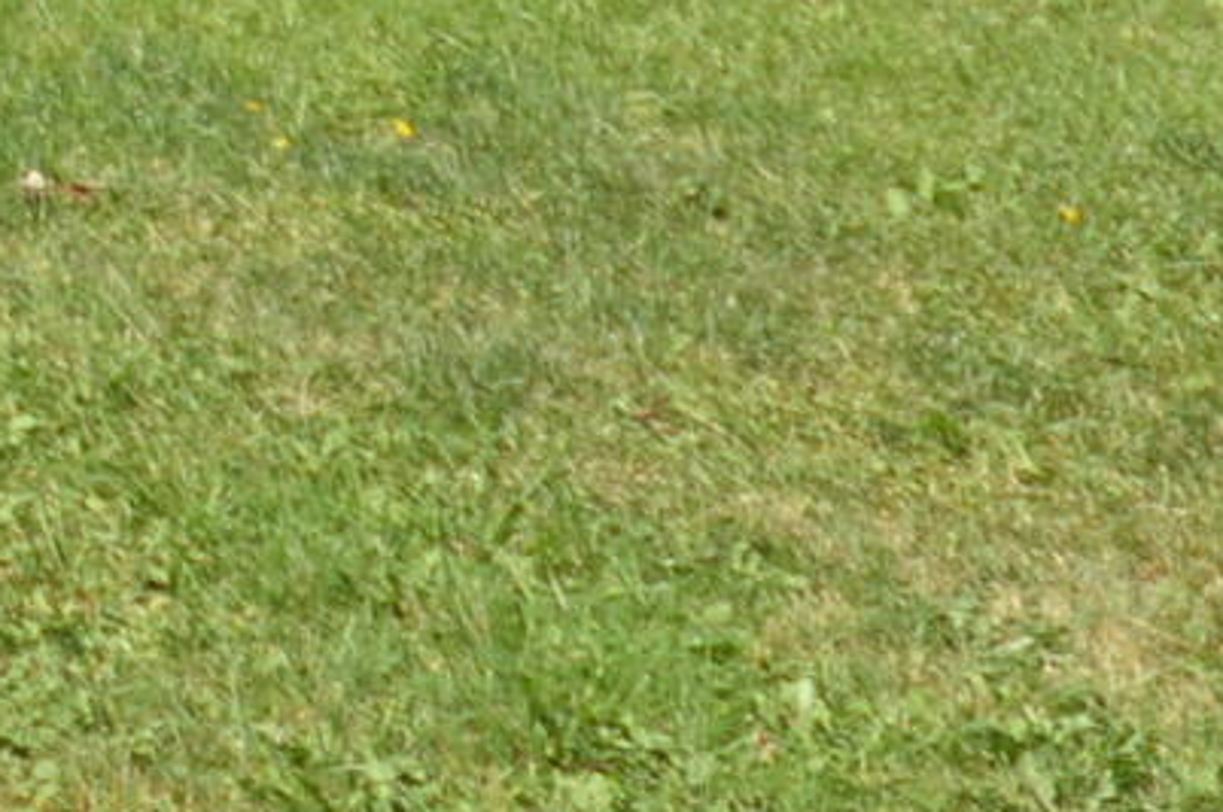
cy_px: -1204
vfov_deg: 10.4
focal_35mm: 112
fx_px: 3800
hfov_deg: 13.4
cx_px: -1728
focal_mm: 10
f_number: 7.1
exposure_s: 1/200
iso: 100
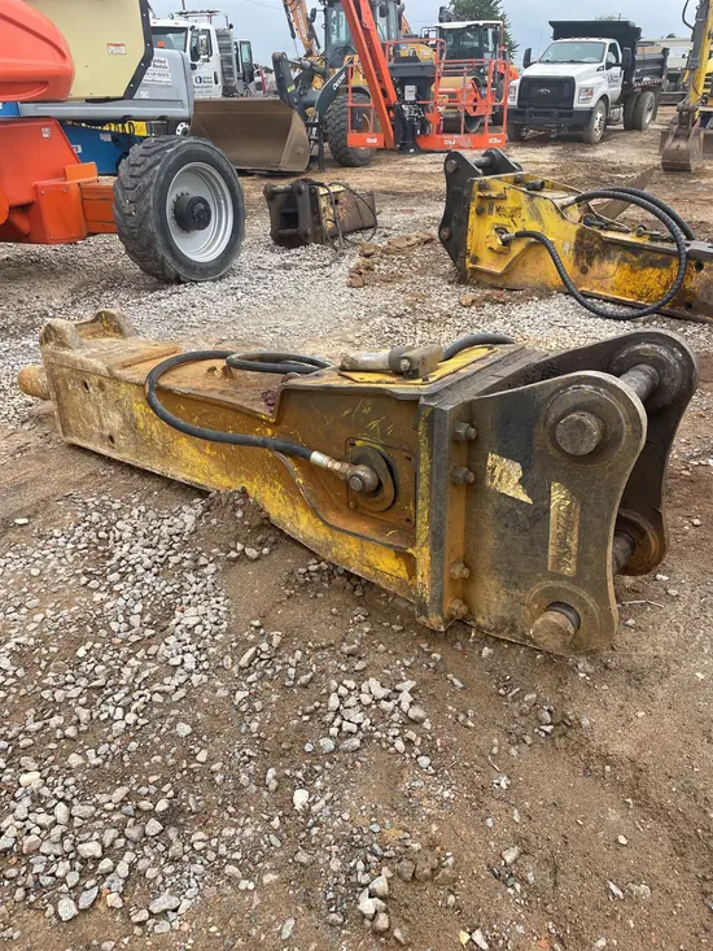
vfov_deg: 67.3
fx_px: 714
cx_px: 356
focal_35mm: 26
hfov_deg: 53.1
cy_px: 476
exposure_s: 1/520
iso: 32
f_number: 1.6
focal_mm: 4.2
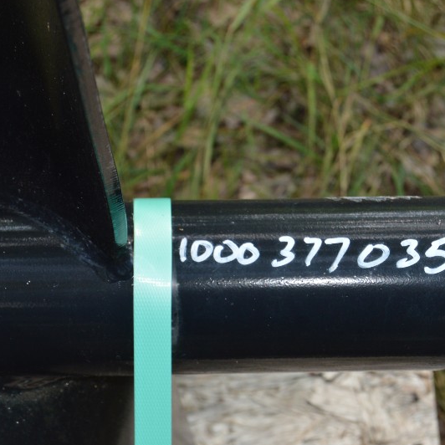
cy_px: 227
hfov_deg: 13.2
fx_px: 1917
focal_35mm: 132
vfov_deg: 13.2
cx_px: 308
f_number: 5.6
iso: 400
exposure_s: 1/100
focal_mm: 55
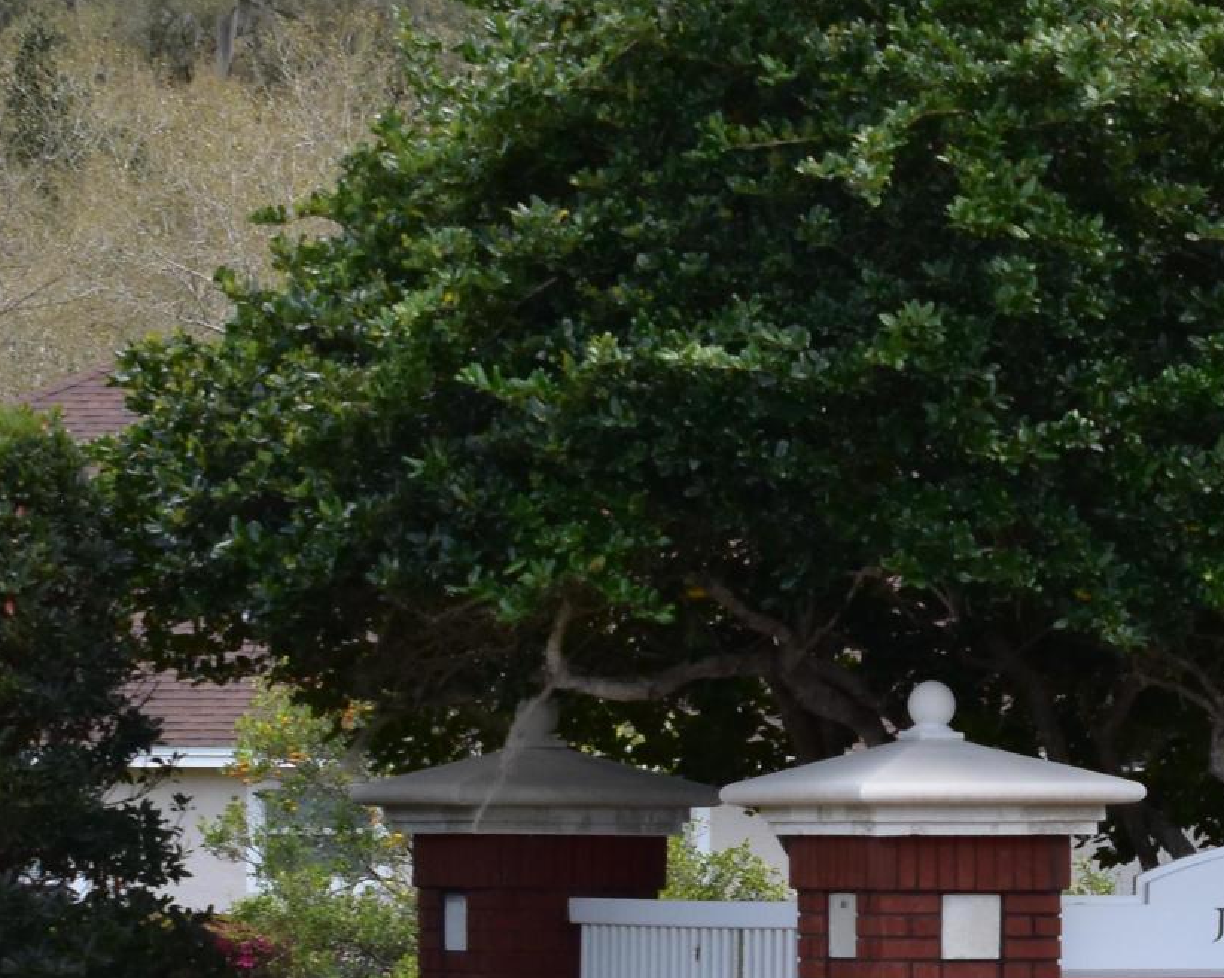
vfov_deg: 5.5
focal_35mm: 283
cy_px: 646
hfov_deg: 6.8
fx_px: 10238
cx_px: 1800
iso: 400
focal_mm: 55
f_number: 10
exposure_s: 1/250
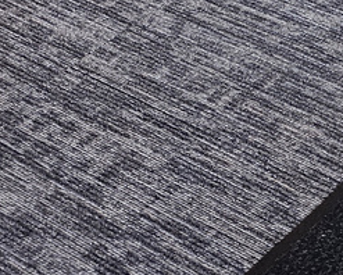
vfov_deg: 10.5
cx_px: 588
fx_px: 1260
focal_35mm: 124
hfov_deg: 14.0
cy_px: -412
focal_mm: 5.4
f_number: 1.8
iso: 400
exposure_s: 1/120
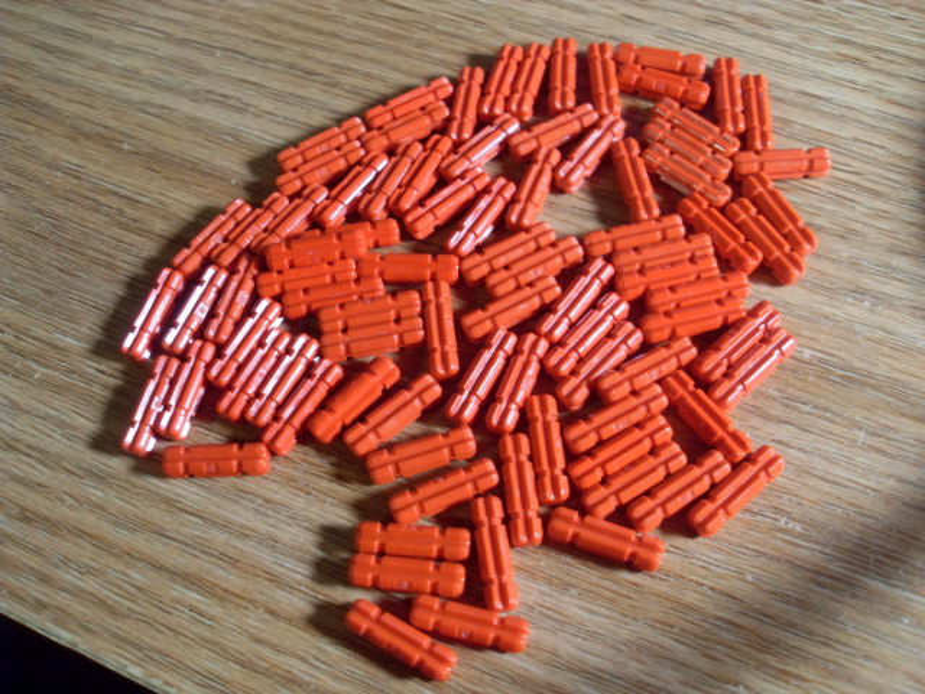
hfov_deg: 52.6
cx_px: 462
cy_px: 347
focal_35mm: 35
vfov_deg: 40.7
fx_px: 935
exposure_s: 1/15
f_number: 2.8
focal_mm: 6.3
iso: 200
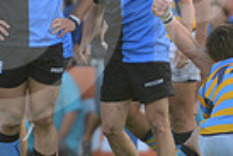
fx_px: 7388
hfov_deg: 1.8
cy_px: 4
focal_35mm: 1139
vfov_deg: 1.2
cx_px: 291
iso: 1000
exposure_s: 1/500
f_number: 4
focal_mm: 270
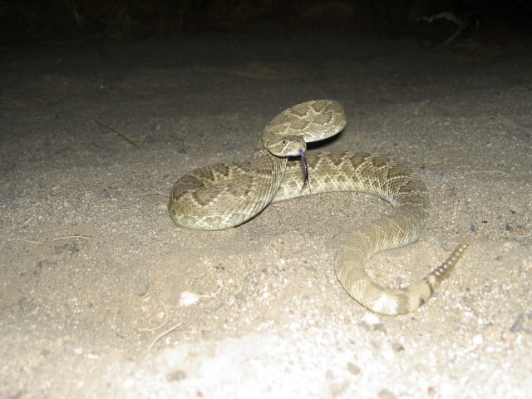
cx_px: 266
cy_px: 200
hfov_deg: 42.9
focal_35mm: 44
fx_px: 676
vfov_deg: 32.9
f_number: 2.9
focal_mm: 9
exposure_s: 1/60
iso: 100
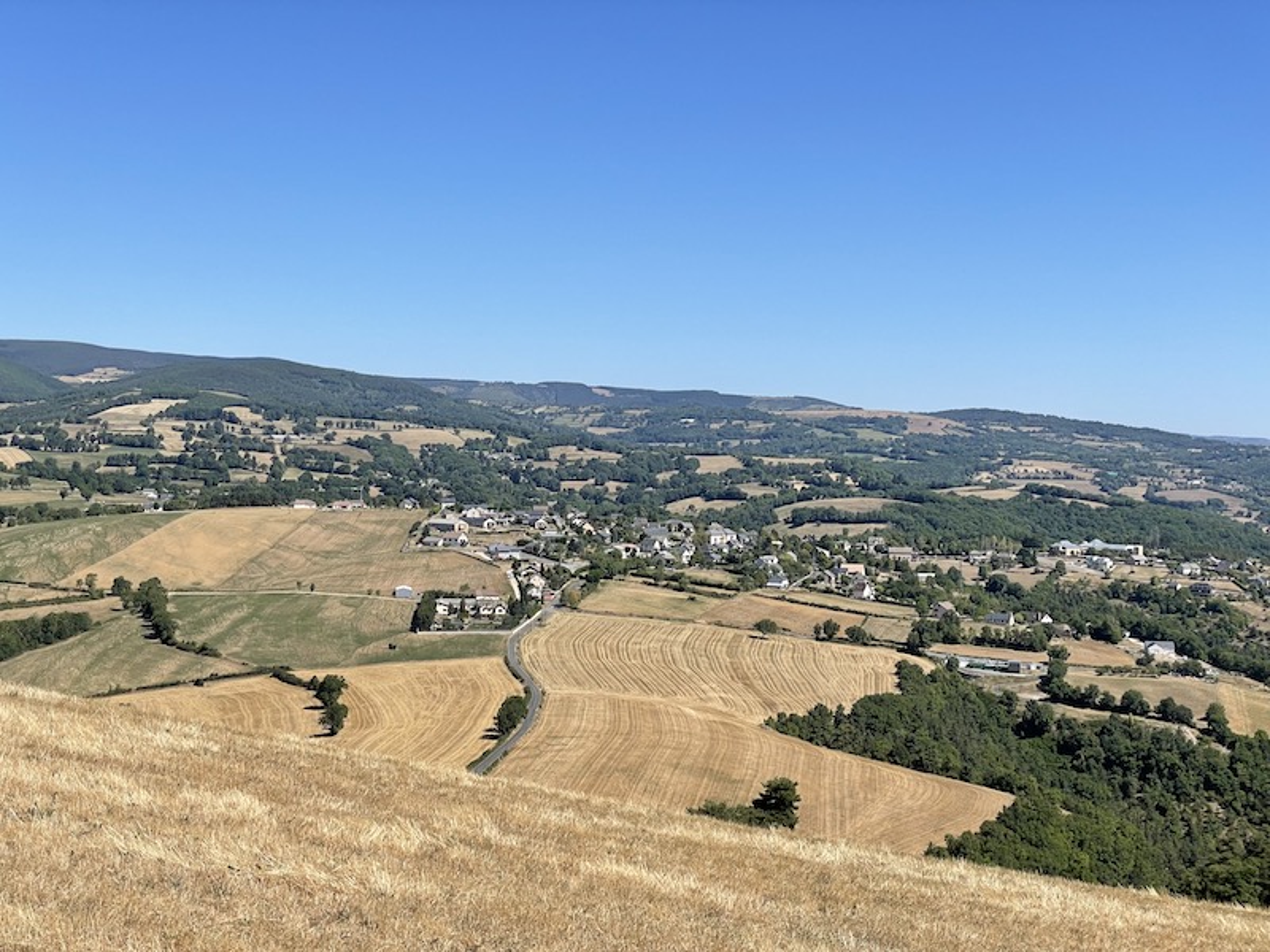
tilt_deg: -1.2
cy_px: 476
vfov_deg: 28.0
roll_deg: -1.9
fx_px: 1908
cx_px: 635
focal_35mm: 52
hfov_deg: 36.8
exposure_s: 1/1916
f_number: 2
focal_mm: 6
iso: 25
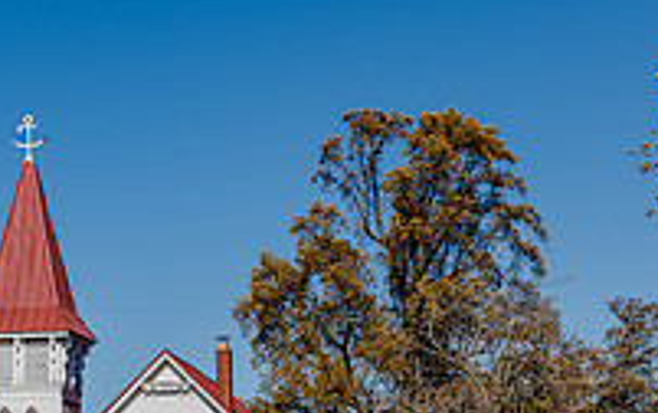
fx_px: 1849
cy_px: 428
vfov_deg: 12.6
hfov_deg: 20.2
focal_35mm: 103
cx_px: 390
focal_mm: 35
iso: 64
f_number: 8
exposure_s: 1/160
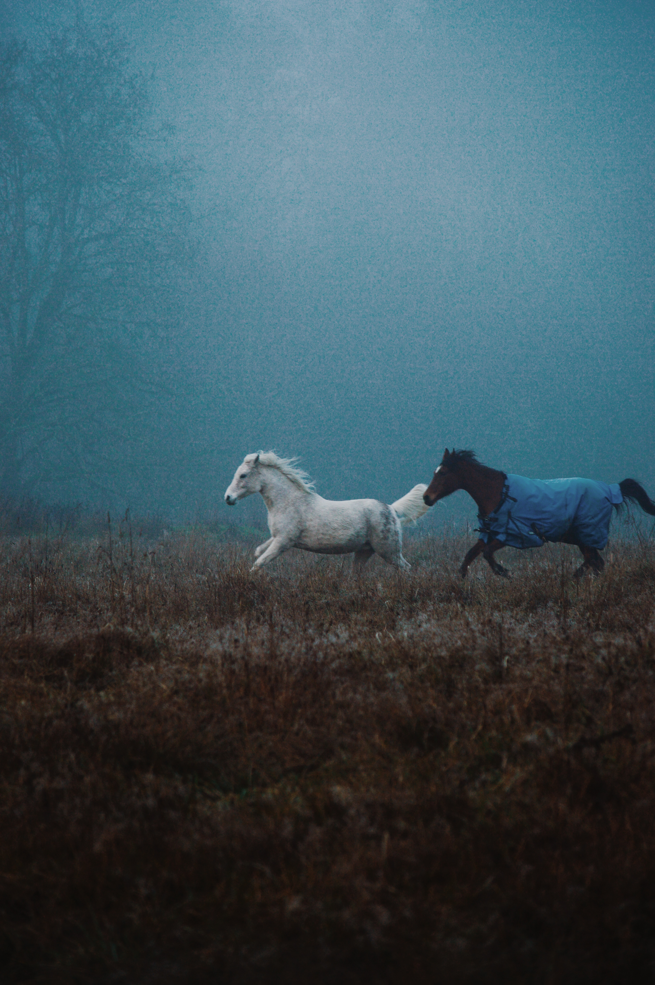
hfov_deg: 5.9
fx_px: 6357
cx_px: 328
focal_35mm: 232
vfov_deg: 8.9
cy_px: 492
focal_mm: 155
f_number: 5
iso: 200
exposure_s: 1/500
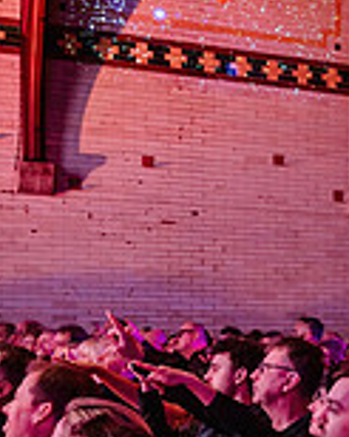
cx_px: 465
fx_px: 1099
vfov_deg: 21.9
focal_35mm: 85
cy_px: 402
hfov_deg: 16.9
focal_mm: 24
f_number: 2.8
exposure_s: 1/60
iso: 1600
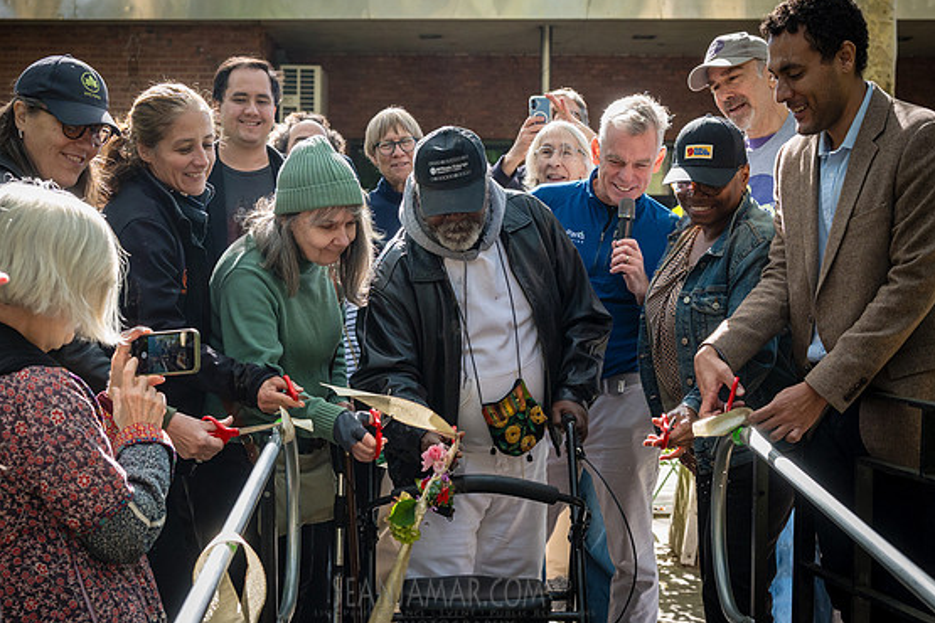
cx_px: 454
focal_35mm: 61
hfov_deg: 32.9
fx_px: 1584
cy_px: 380
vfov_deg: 22.2
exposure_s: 1/250
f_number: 5
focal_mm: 47
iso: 500
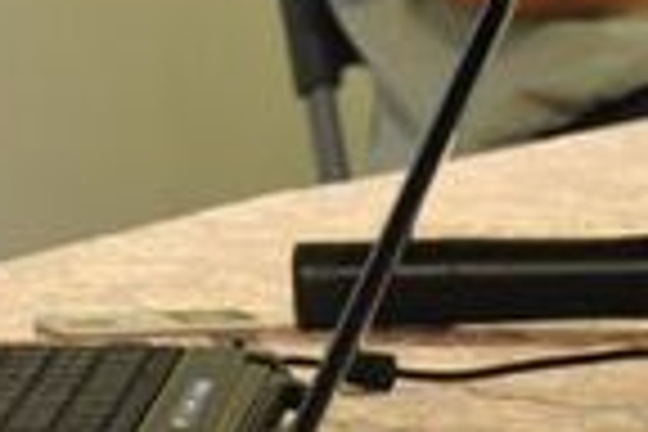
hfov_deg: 4.0
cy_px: -171
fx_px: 9197
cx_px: -360
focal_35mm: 511
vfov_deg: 2.7
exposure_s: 1/30
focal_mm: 70
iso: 1250
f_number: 5.3
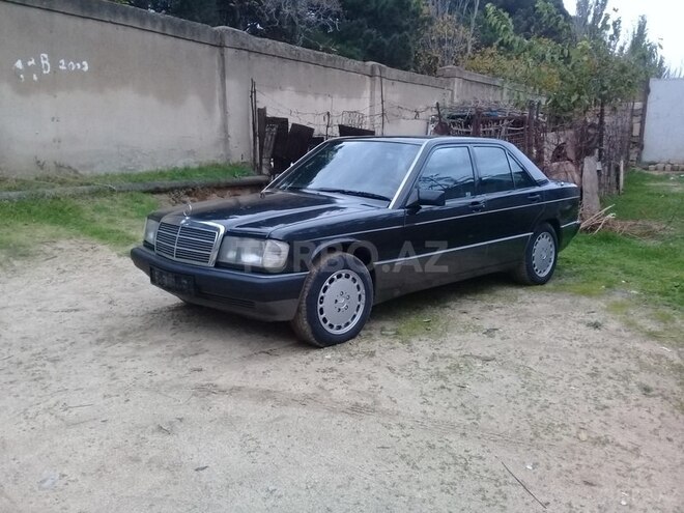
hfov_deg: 58.4
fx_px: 613
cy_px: 256
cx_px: 342
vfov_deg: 45.4
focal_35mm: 31
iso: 160
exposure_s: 1/25
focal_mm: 3.3
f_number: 2.2
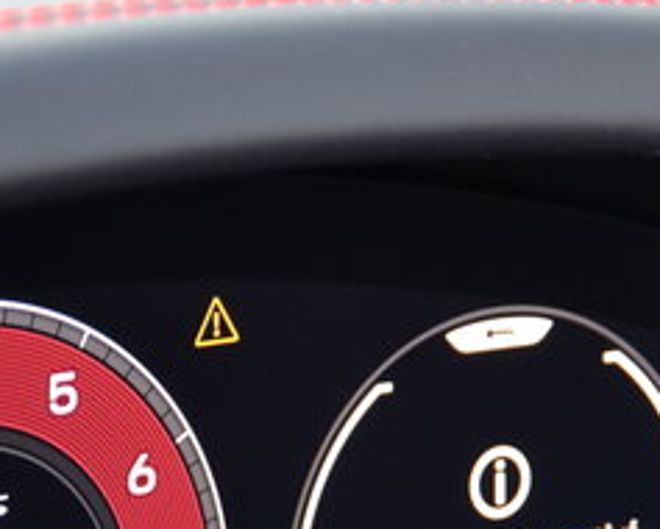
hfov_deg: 10.6
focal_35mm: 182
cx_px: 556
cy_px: 498
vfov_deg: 8.5
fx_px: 3558
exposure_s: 1/30
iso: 400
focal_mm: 40
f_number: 4.5
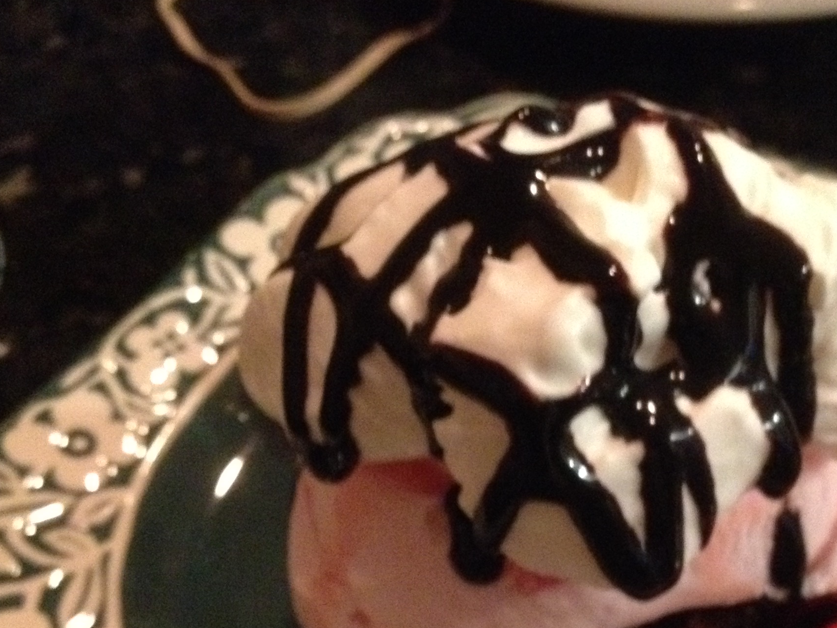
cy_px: 509
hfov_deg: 28.6
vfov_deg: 21.6
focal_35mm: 67
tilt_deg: -48.6
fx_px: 1620
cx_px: 609
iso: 800
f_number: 2.4
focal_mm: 4.28
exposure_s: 1/15
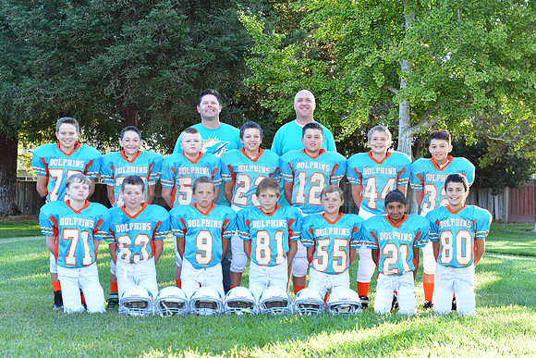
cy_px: 179
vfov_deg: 18.2
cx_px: 268
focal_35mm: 75
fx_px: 1117
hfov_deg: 27.0
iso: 400
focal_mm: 50
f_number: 6.3
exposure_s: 1/100
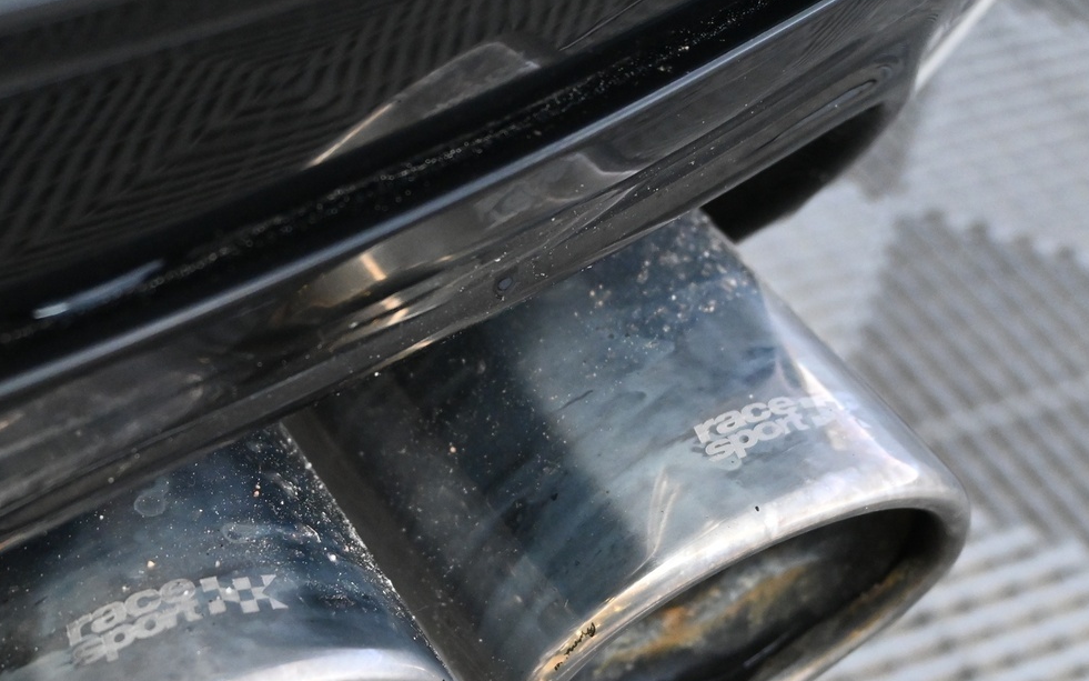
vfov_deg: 18.6
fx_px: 2060
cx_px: 428
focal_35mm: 69
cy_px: 508
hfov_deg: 29.5
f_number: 4.5
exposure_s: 1/60
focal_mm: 27.5
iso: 4000
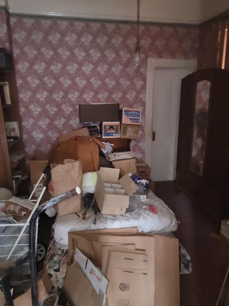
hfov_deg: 49.7
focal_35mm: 28
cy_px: 145
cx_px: 119
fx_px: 247
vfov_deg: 63.4
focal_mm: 6.7
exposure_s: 1/8
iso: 500
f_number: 1.8
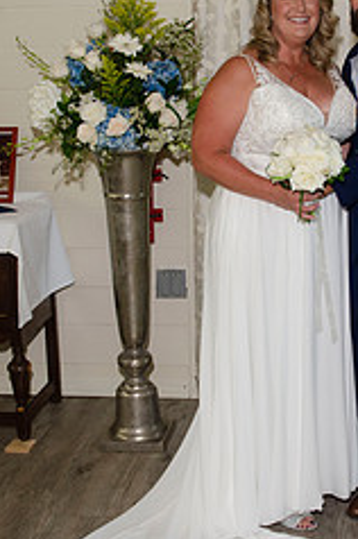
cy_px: 238
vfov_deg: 29.7
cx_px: 299
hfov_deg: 19.7
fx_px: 1017
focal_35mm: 68
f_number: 5.6
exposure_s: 1/125
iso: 400
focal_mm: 24
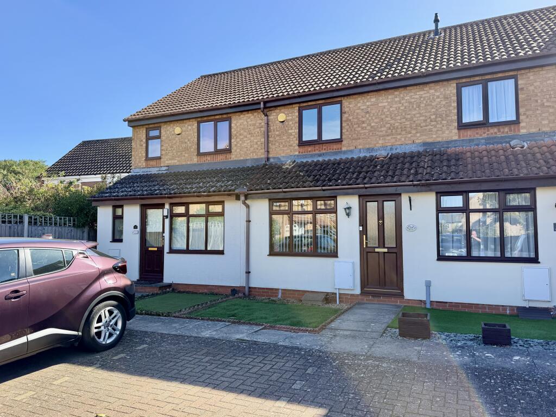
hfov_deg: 71.6
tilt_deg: +3.7
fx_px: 385
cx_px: 278
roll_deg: +0.3
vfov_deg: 56.8
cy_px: 208
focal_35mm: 24
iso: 100
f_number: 1.78
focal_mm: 6.76
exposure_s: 1/1653
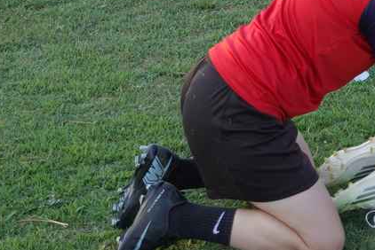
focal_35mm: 125
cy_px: -70
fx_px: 1303
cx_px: 510
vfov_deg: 10.7
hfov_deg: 15.5
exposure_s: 1/250
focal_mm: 16.5
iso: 125
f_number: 2.8
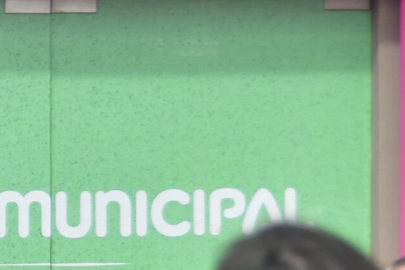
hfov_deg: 5.4
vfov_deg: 3.6
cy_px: 472
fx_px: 4230
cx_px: -356
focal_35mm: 376
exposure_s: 1/1000
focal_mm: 62
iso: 200
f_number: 4.8
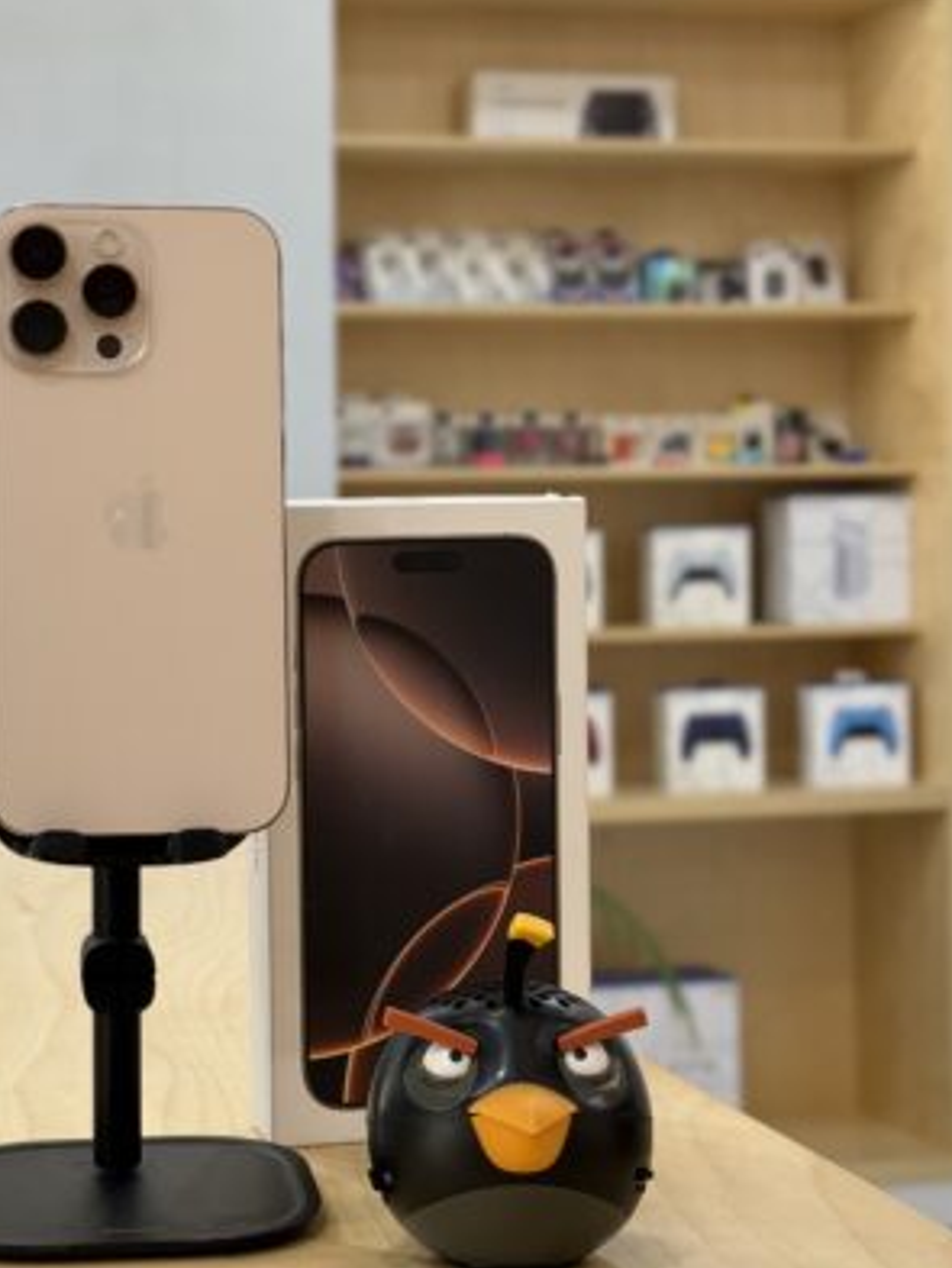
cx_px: 268
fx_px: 2565
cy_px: 595
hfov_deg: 20.9
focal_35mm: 70
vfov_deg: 27.8
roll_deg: +0.3
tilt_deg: -2.1
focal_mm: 6.76
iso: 100
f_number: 1.78
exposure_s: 1/109
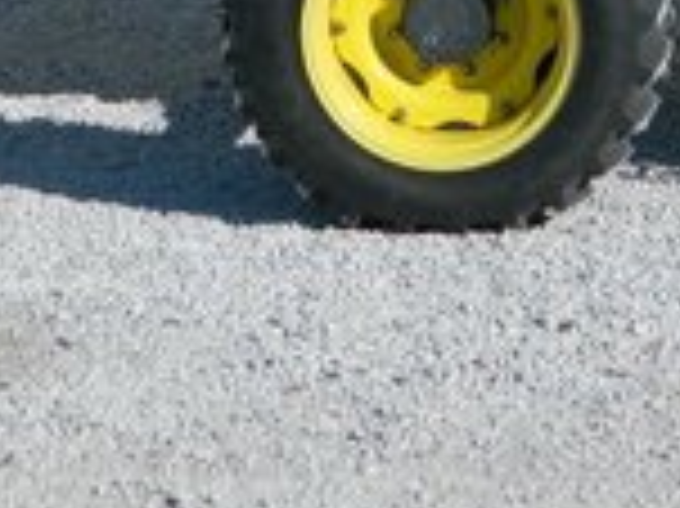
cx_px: 572
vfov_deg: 7.1
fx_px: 4024
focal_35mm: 205
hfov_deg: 9.6
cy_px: -382
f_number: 10.7
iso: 80
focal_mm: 10.2
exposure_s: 1/160
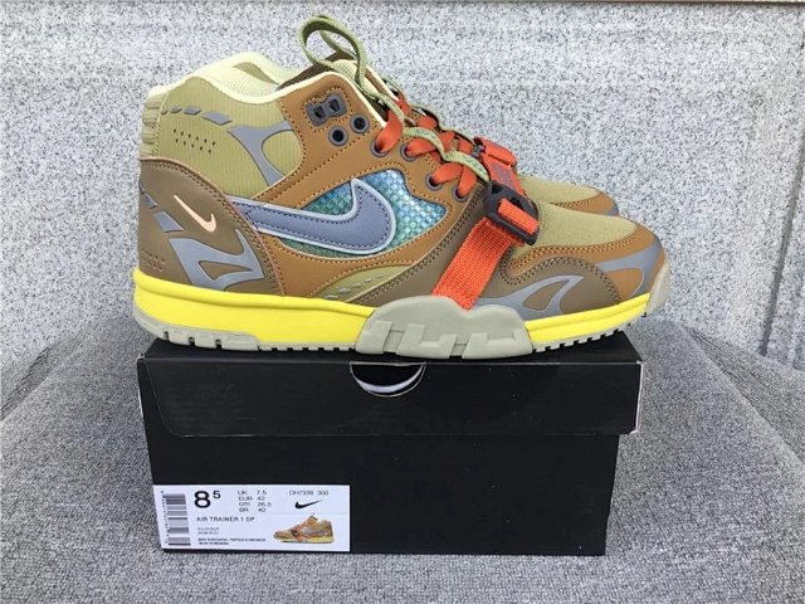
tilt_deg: -21.6
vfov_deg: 45.4
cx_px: 402
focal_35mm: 31
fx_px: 721
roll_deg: -0.2
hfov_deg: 58.4
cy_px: 302
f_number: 2.4
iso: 25
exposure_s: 1/115
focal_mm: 3.3
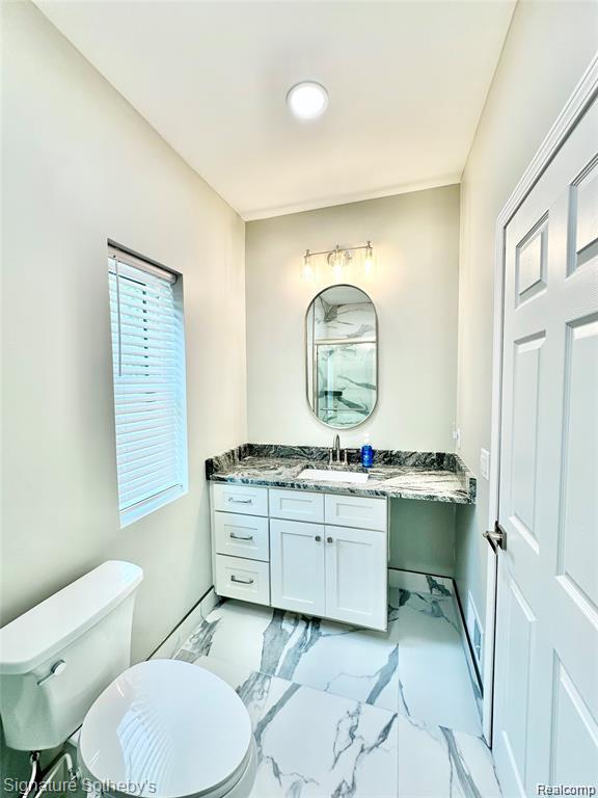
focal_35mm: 14
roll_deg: +0.5
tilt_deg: -2.4
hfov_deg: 85.7
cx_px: 299
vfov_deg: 102.1
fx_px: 322
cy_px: 399
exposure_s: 1/120
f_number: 2.2
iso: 80
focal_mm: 2.22
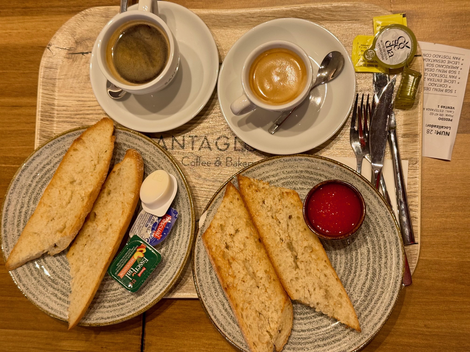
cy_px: 176
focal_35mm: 48
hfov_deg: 39.7
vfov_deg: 30.3
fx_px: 652
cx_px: 235
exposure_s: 1/50
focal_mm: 6.76
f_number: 1.78
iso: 64
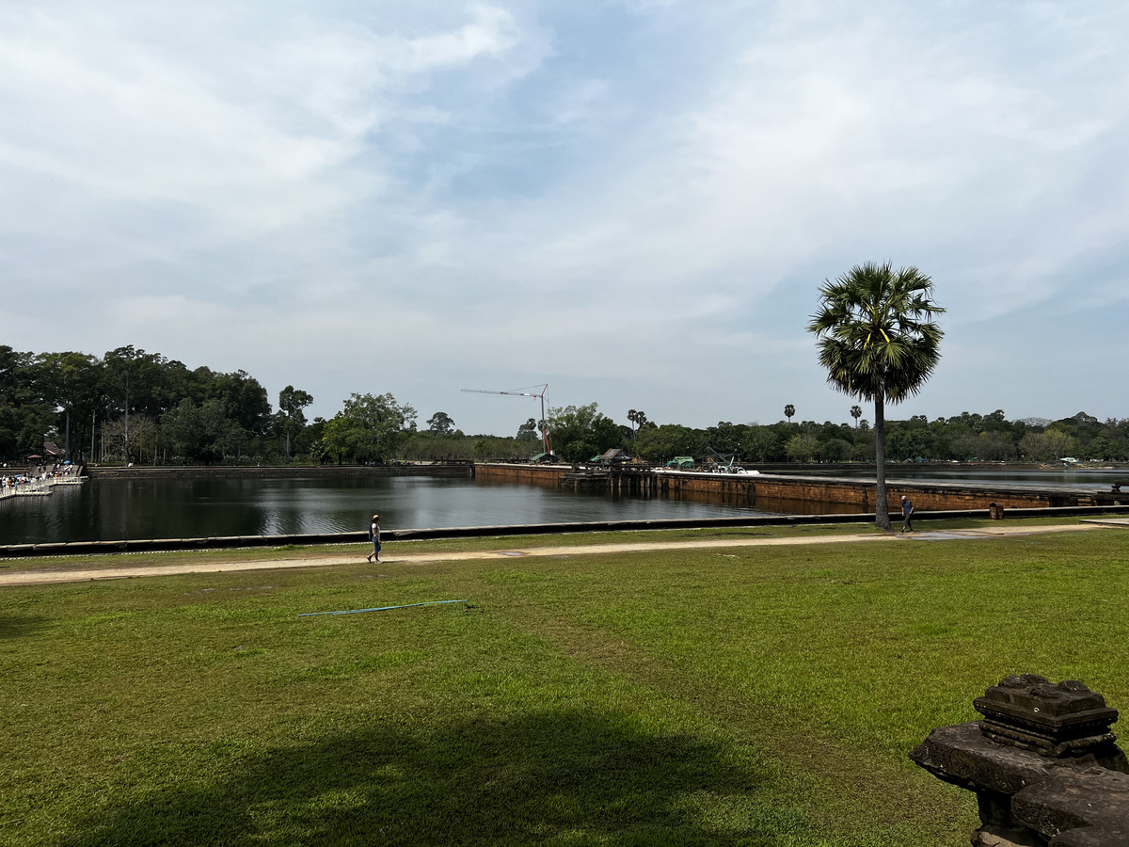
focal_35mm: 26
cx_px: 564
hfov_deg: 67.3
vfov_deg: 53.1
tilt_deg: +1.9
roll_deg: +0.0
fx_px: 848
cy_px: 424
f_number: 1.5
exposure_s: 1/5882
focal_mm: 5.7
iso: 50
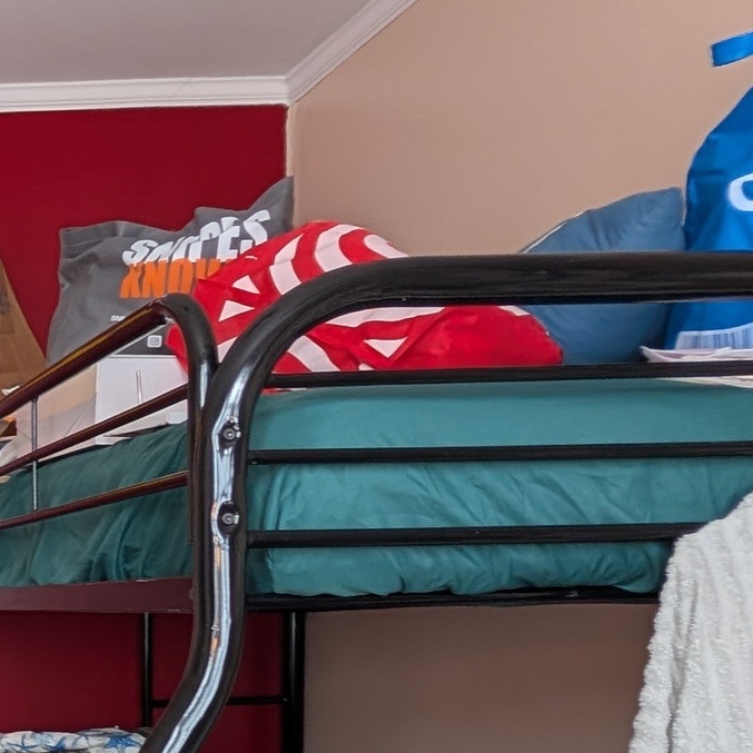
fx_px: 1181
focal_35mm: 48
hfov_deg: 27.2
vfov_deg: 33.6
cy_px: 665
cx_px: -314
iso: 53
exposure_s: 1/44.1
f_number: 1.7
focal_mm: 2.02
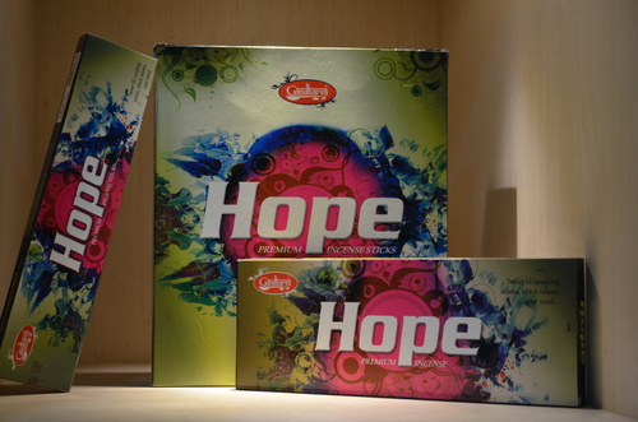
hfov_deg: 30.6
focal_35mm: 66
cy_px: 211
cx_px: 319
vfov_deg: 20.5
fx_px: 1167
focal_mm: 44
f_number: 5.3
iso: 800
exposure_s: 1/40
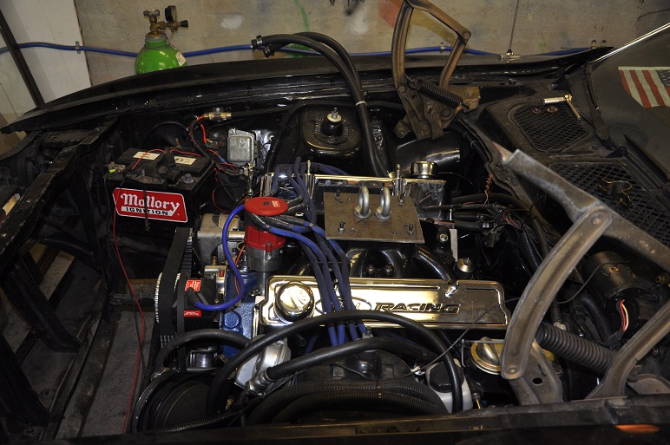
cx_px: 335
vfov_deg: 39.9
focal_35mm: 33
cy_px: 222
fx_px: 614
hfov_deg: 57.3
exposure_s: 1/125
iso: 450
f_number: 3.8
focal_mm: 22
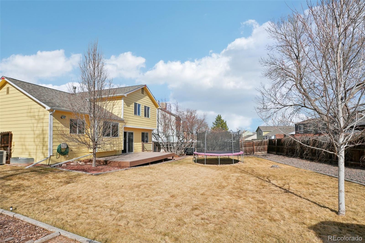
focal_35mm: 16
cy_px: 122
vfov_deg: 72.0
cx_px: 182
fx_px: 167
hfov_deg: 95.0
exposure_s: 1/500
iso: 50
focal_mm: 11
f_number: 8
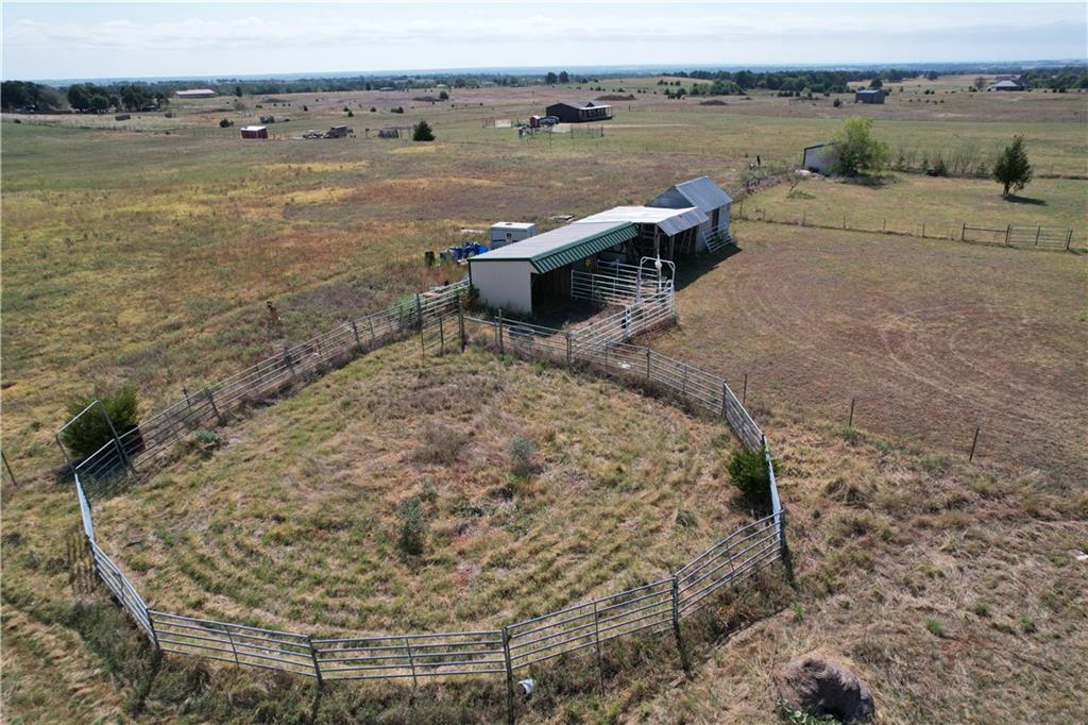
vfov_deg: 57.2
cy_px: 362
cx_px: 544
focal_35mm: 22
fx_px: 665
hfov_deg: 78.6
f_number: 2.8
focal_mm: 8.38
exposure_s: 1/2500
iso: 200
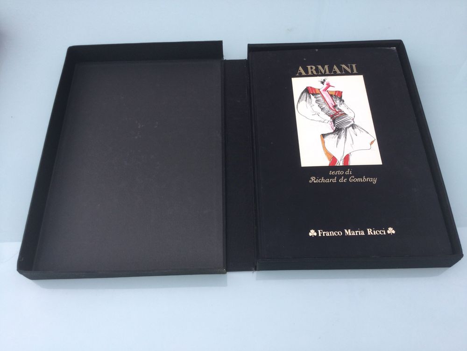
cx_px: 234
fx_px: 418
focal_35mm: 31
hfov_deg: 58.4
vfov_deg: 45.4
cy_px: 176
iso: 25
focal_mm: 3.3
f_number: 2.4
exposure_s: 1/208
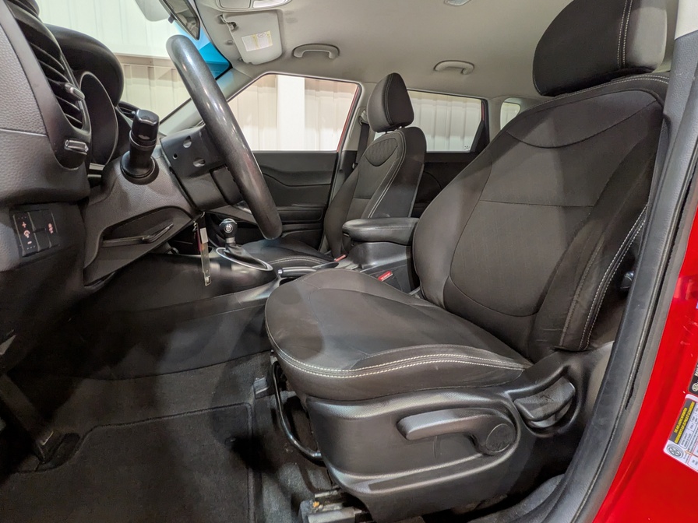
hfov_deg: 94.3
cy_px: 237
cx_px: 318
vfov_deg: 77.9
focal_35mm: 16
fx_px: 323
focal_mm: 1.83
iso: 64
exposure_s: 1/24
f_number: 2.2
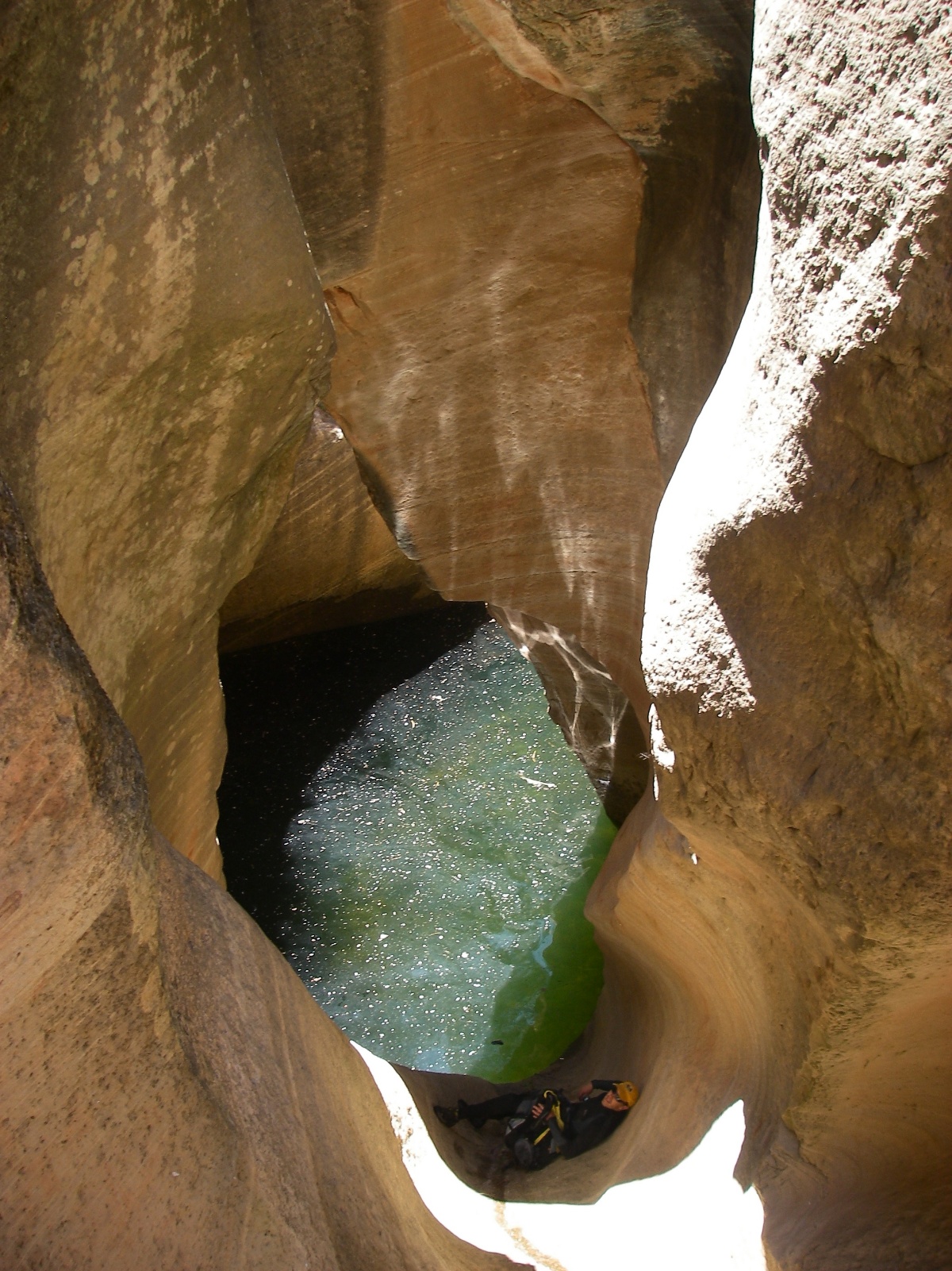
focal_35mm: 38
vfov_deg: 49.0
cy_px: 636
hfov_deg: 37.7
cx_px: 476
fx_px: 1394
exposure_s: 1/80
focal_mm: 6.3
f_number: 3.3
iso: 64
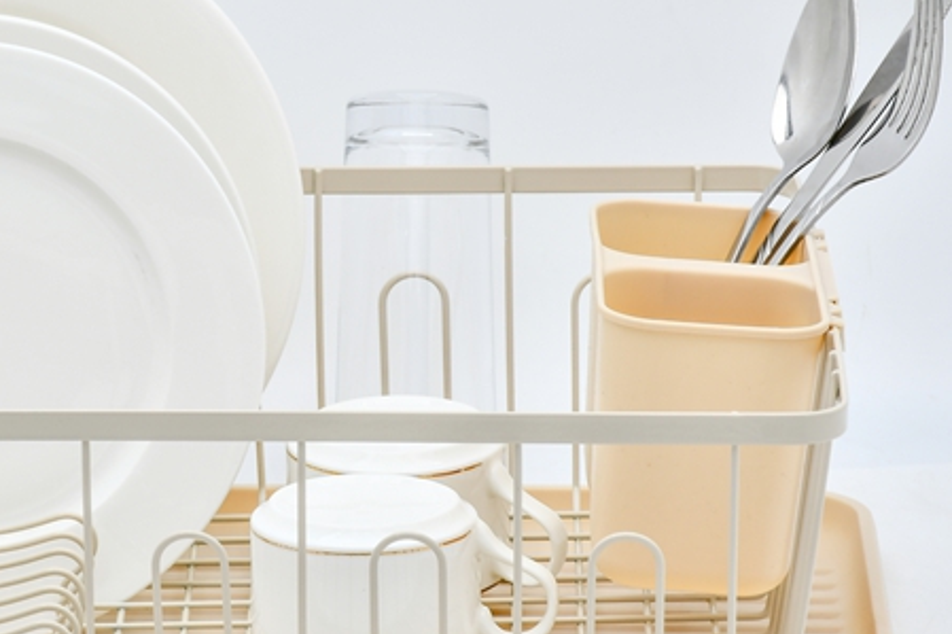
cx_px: 218
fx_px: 6688
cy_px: 319
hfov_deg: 8.1
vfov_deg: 5.4
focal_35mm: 253
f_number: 13
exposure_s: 1/30
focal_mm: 95
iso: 100
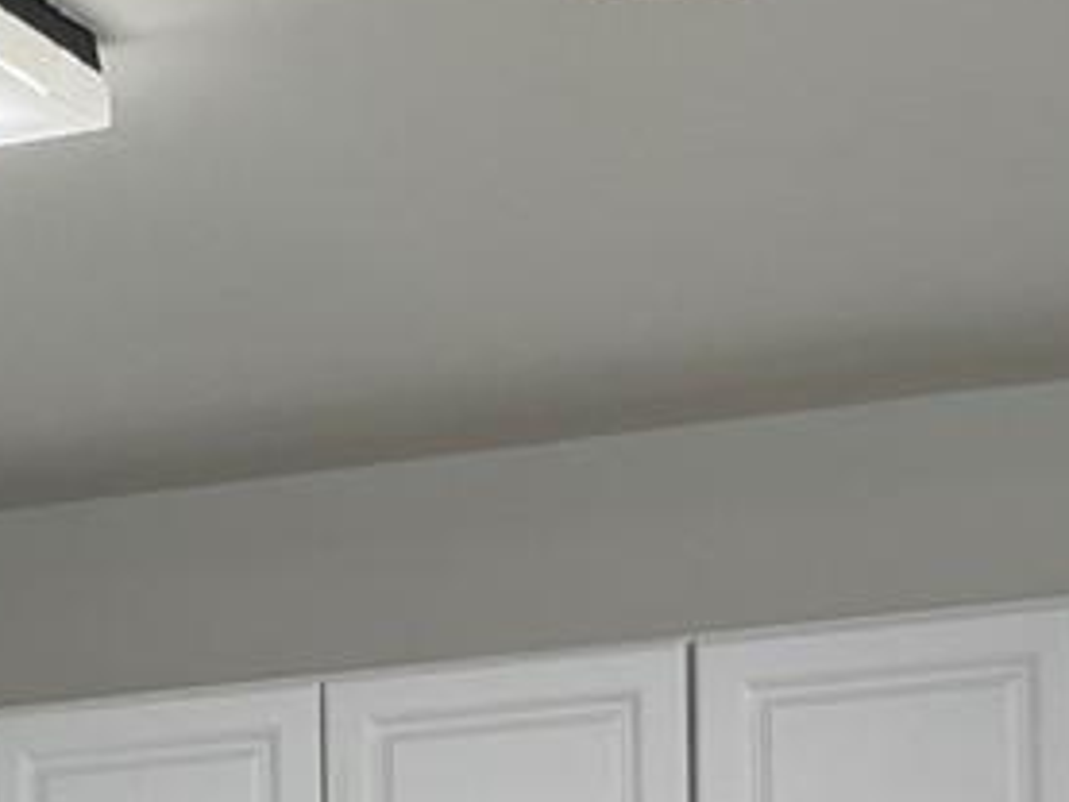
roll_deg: +1.8
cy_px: 1515
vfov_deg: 9.4
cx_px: -367
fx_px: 4634
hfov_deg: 12.7
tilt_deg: -0.1
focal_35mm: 150
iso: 50
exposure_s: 1/120
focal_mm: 4.2
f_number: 1.6
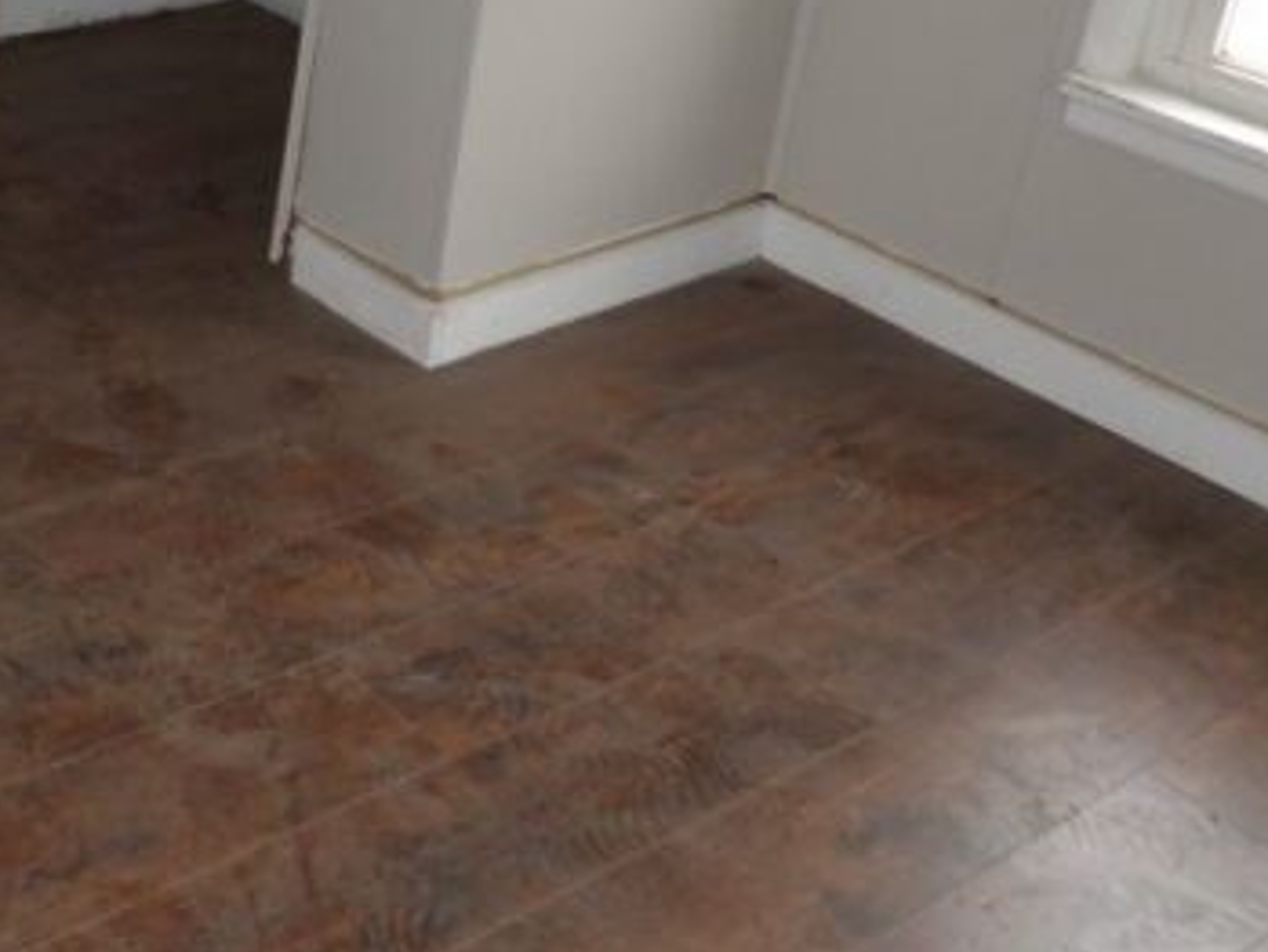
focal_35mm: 55
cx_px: 80
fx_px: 2015
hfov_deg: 32.8
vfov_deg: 25.9
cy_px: 138
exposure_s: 1/33
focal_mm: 4.3
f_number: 3.2
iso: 200
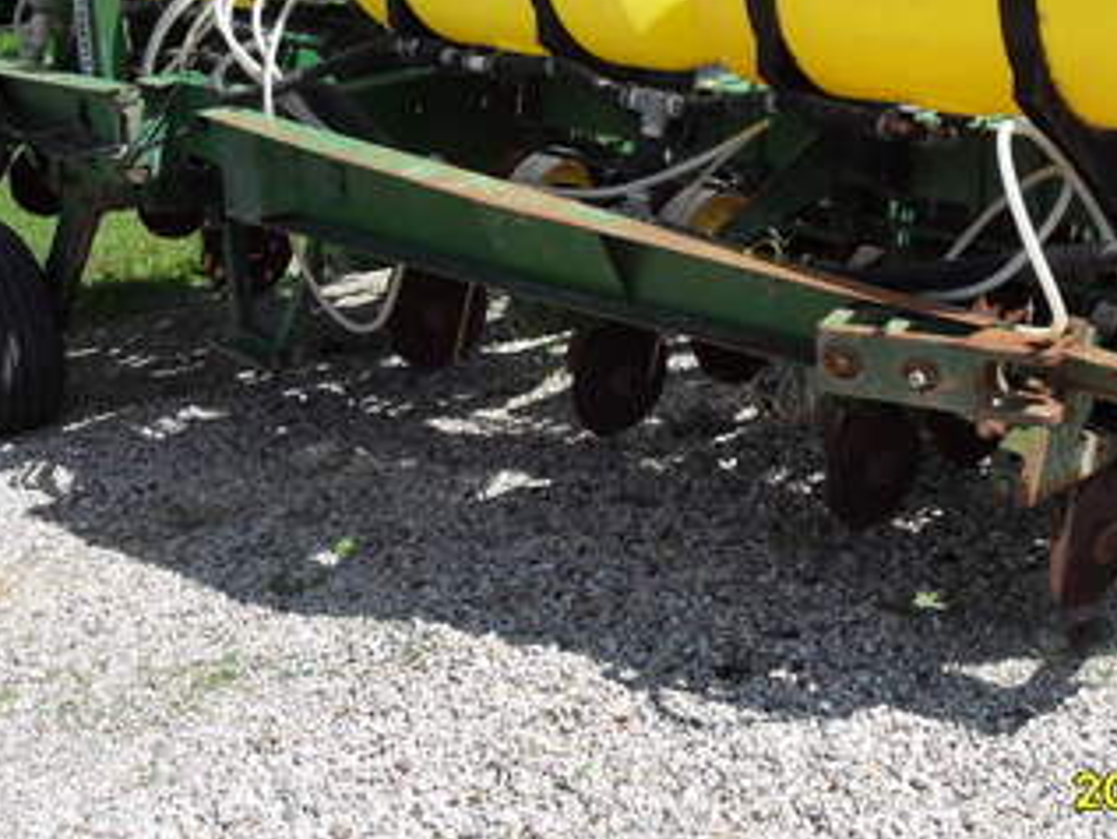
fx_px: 1549
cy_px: 212
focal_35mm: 48
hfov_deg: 39.5
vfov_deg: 29.8
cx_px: 655
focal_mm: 6
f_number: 2.8
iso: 80
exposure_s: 1/1000
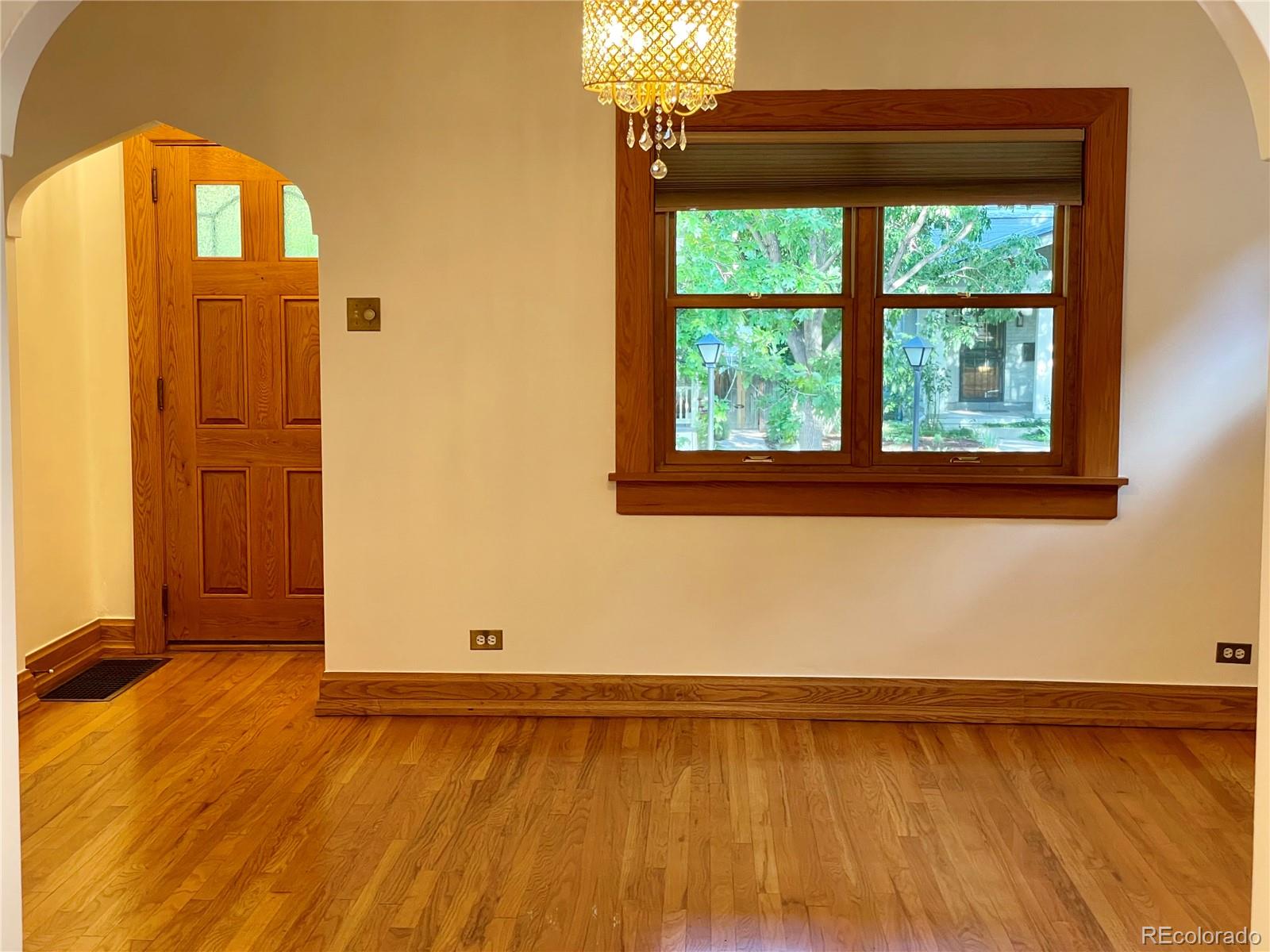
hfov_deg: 36.8
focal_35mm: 52
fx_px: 1908
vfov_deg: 28.0
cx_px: 635
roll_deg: -0.6
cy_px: 476
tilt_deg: -5.3
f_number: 2
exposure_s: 1/60
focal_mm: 6
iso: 125
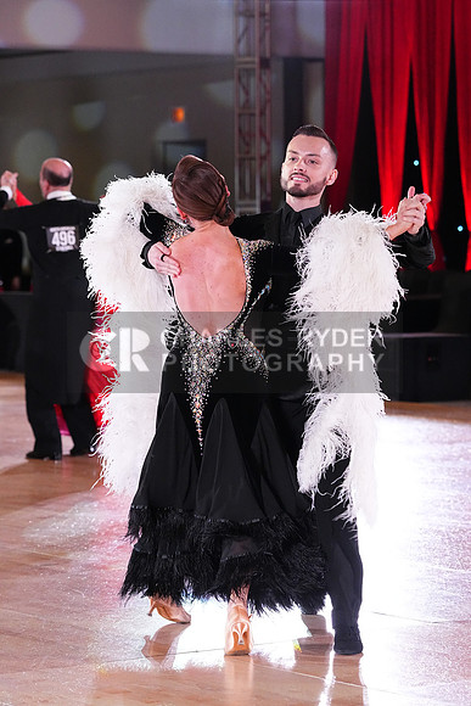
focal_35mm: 135
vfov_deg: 15.2
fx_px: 2648
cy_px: 353
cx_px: 236
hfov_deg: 10.2
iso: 8000
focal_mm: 135
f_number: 5
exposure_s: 1/400
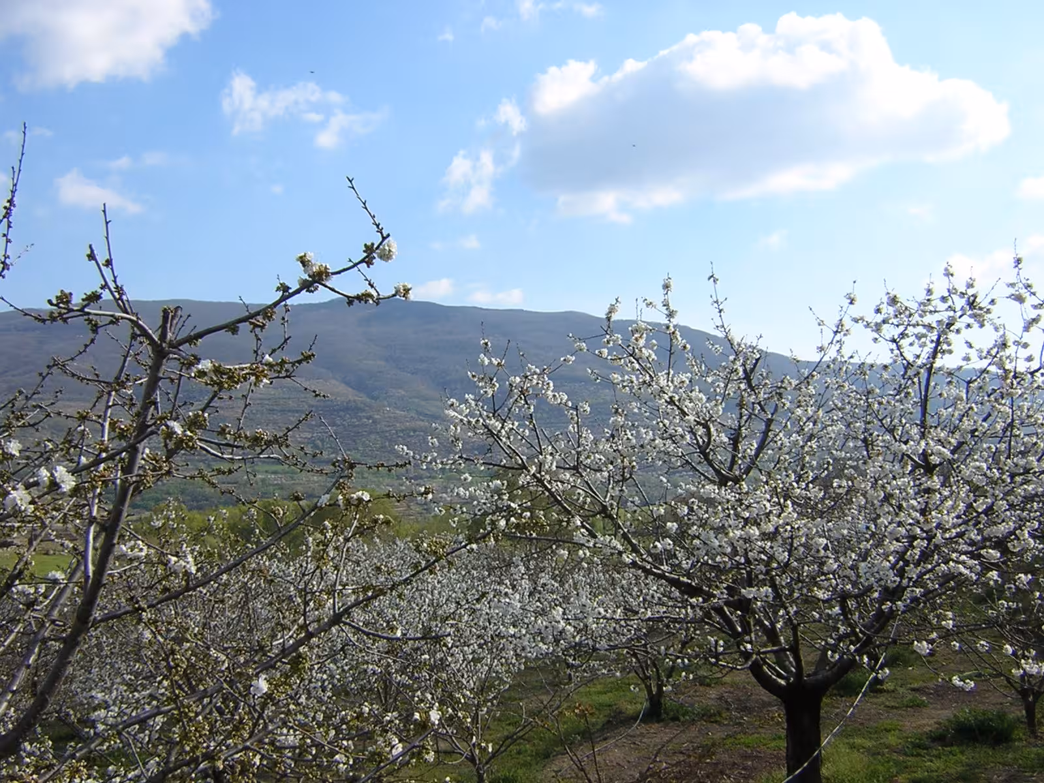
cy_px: 392
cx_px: 522
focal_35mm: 36
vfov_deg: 39.7
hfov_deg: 51.4
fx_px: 1086
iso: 100
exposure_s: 1/318
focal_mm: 4.7
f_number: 5.2
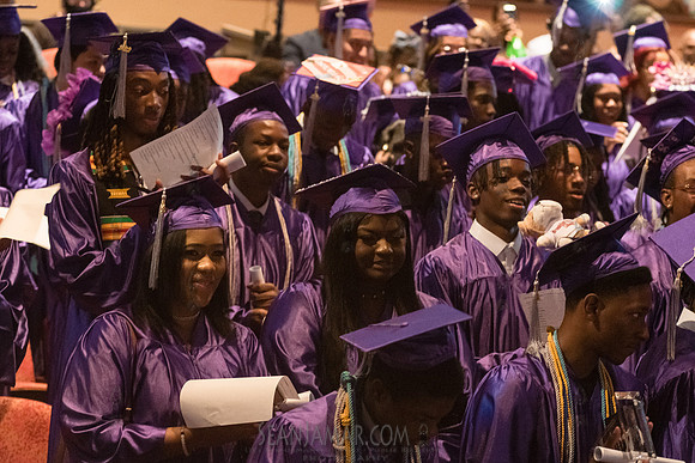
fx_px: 2498
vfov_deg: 10.6
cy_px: 232
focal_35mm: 129
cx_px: 348
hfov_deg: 15.8
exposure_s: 1/160
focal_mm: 112
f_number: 4
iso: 4000
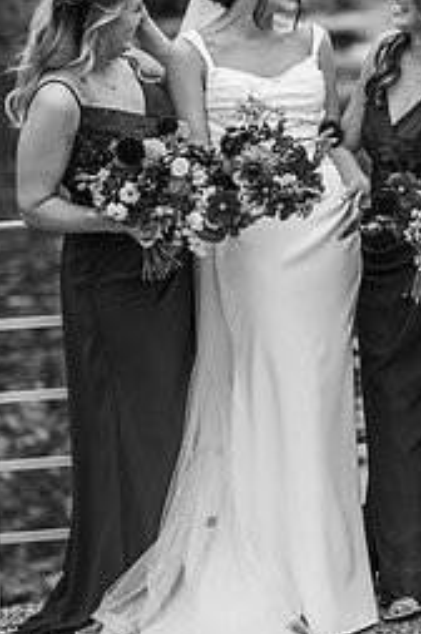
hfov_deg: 9.0
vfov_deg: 13.6
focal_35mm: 151
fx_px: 2656
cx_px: 335
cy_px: 253
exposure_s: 1/1250
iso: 100
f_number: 2.2
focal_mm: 85
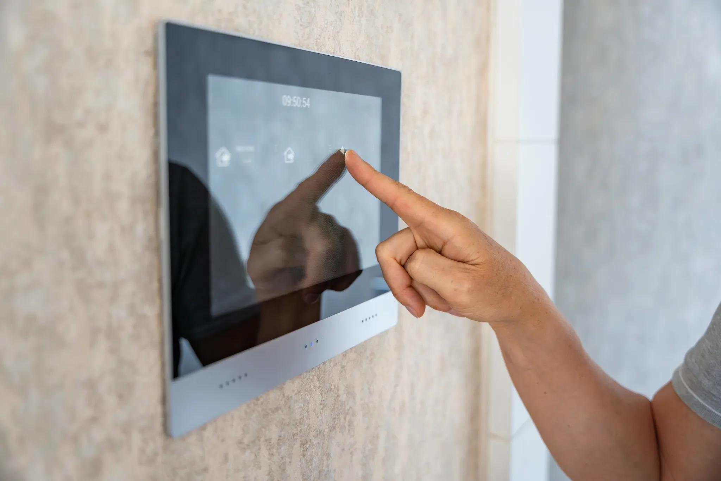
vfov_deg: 36.6
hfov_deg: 52.8
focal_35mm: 36
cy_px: 240
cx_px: 360
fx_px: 727
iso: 1250
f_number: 2.8
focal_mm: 36.3
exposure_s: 1/125
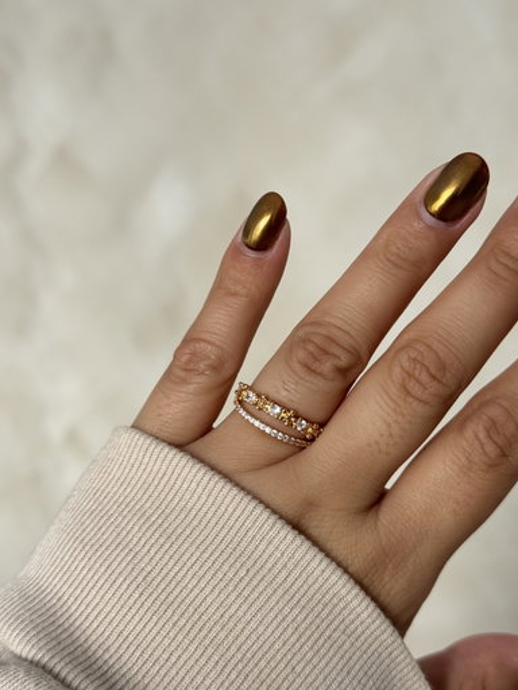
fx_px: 998
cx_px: 259
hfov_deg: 29.1
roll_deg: +6.5
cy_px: 352
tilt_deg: -5.4
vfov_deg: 38.2
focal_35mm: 50
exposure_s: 1/70
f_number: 1.78
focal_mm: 6.76
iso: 100
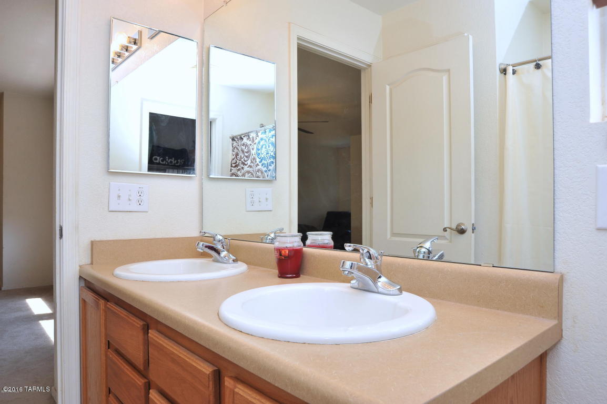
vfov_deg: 53.1
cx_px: 304
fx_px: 404
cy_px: 202
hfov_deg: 73.8
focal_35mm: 24
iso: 800
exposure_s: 1/80
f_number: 10
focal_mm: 24
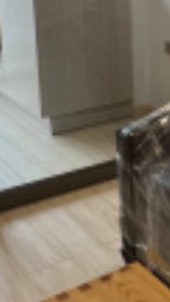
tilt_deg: -11.9
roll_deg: -0.7
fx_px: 529
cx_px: 264
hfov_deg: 16.5
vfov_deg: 31.0
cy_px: 58
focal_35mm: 66
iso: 250
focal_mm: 1.57
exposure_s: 1/50
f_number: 1.8
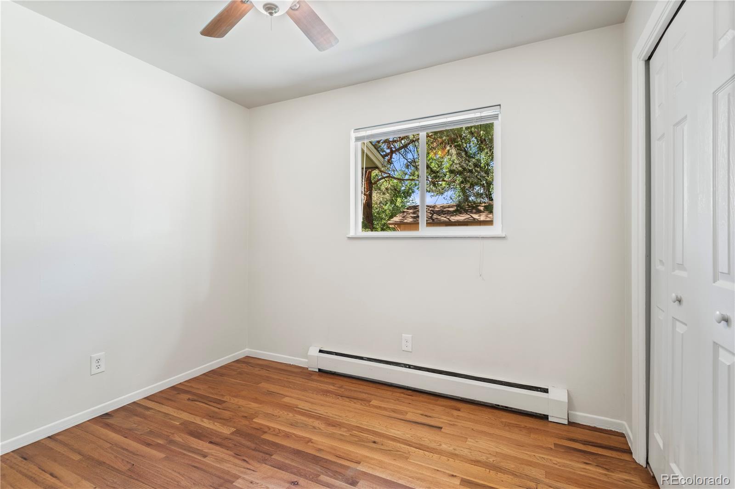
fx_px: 327
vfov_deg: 73.7
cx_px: 368
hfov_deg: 96.7
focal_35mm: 16
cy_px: 244
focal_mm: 16
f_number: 11
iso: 250
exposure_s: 2
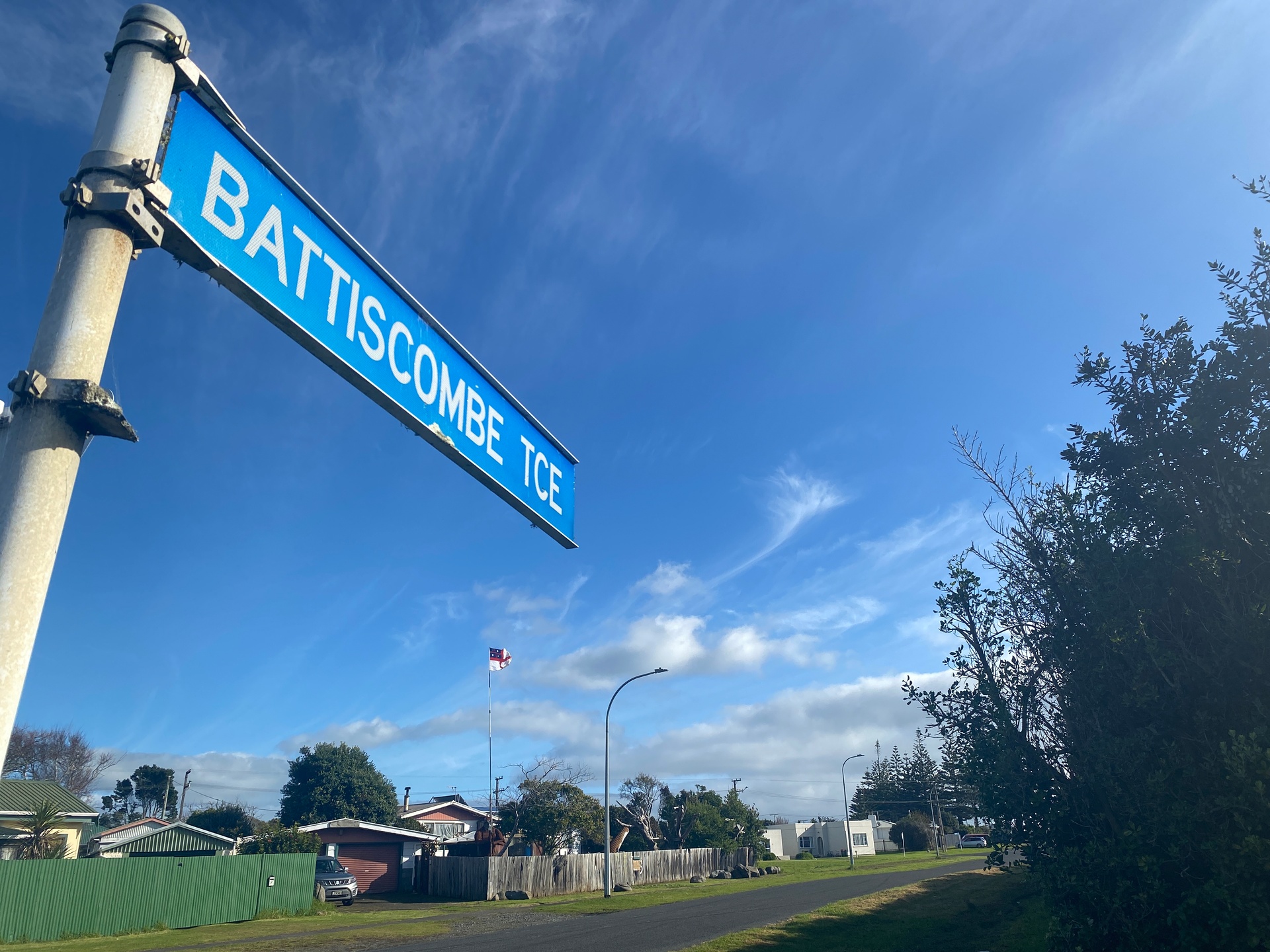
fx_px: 954
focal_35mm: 26
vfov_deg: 53.1
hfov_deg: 67.3
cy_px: 476
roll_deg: +2.2
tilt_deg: +20.2
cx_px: 635
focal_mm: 4.25
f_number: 1.8
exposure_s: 1/3731
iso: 32
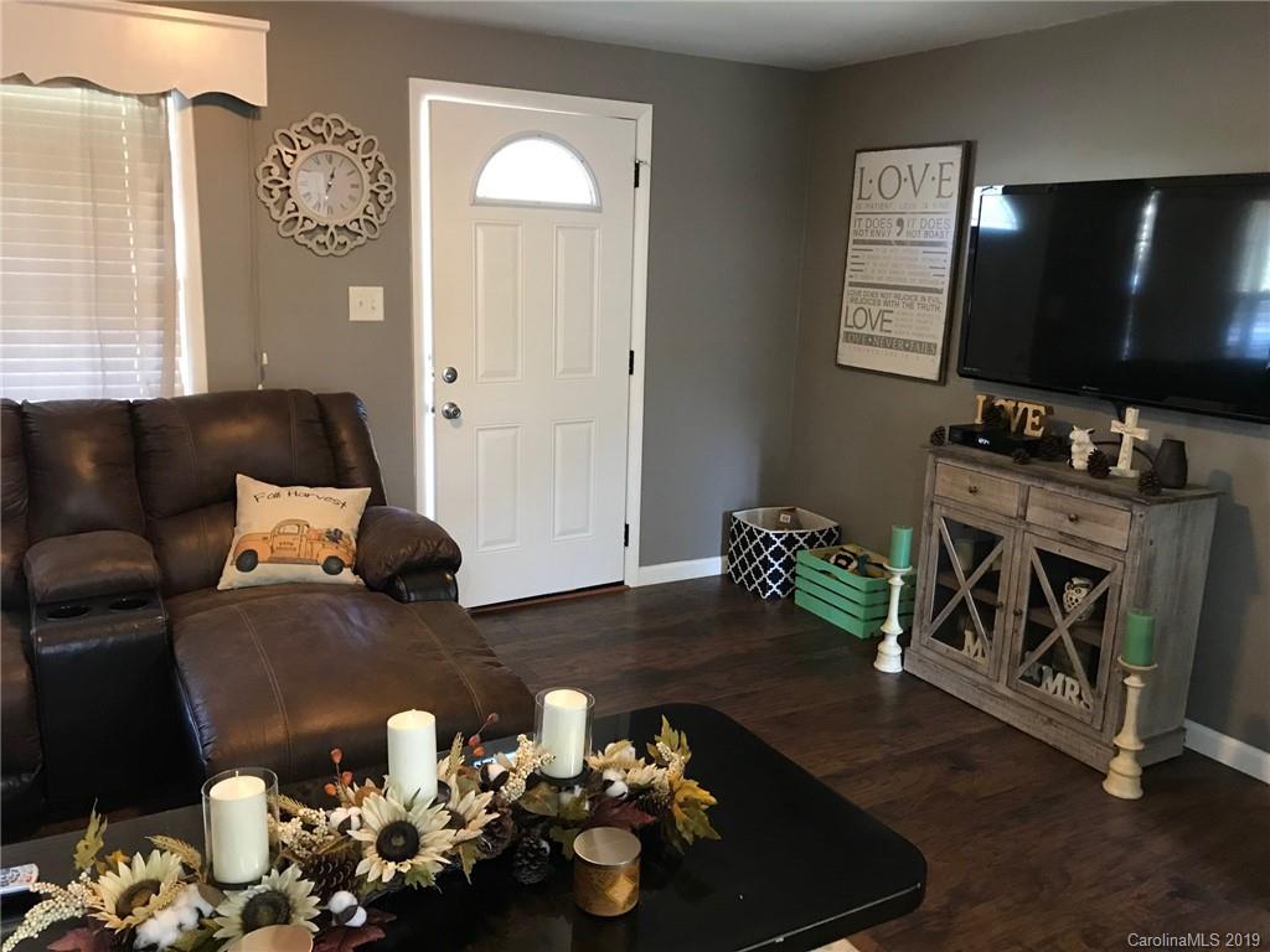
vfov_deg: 49.7
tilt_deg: -12.1
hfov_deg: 63.4
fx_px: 1027
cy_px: 476
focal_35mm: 28
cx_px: 635
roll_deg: -1.9
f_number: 1.8
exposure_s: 1/15
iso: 80
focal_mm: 3.99
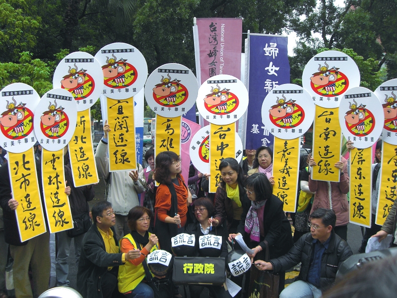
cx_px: 198
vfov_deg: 37.7
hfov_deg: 49.0
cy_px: 149
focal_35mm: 38
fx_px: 436
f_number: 2.7
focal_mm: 6.2
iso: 64
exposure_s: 1/160
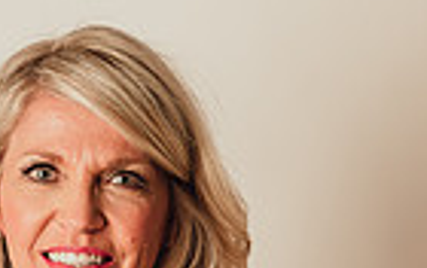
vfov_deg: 4.7
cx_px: 119
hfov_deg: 7.5
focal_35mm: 278
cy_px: 417
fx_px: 3240
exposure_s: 1/160
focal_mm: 85
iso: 200
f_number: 2.8
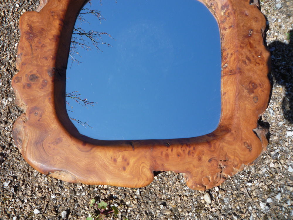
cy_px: 110
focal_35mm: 30
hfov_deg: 60.0
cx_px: 146
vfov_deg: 46.8
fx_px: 254
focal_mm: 5.2
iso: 100
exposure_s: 1/400
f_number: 4.5
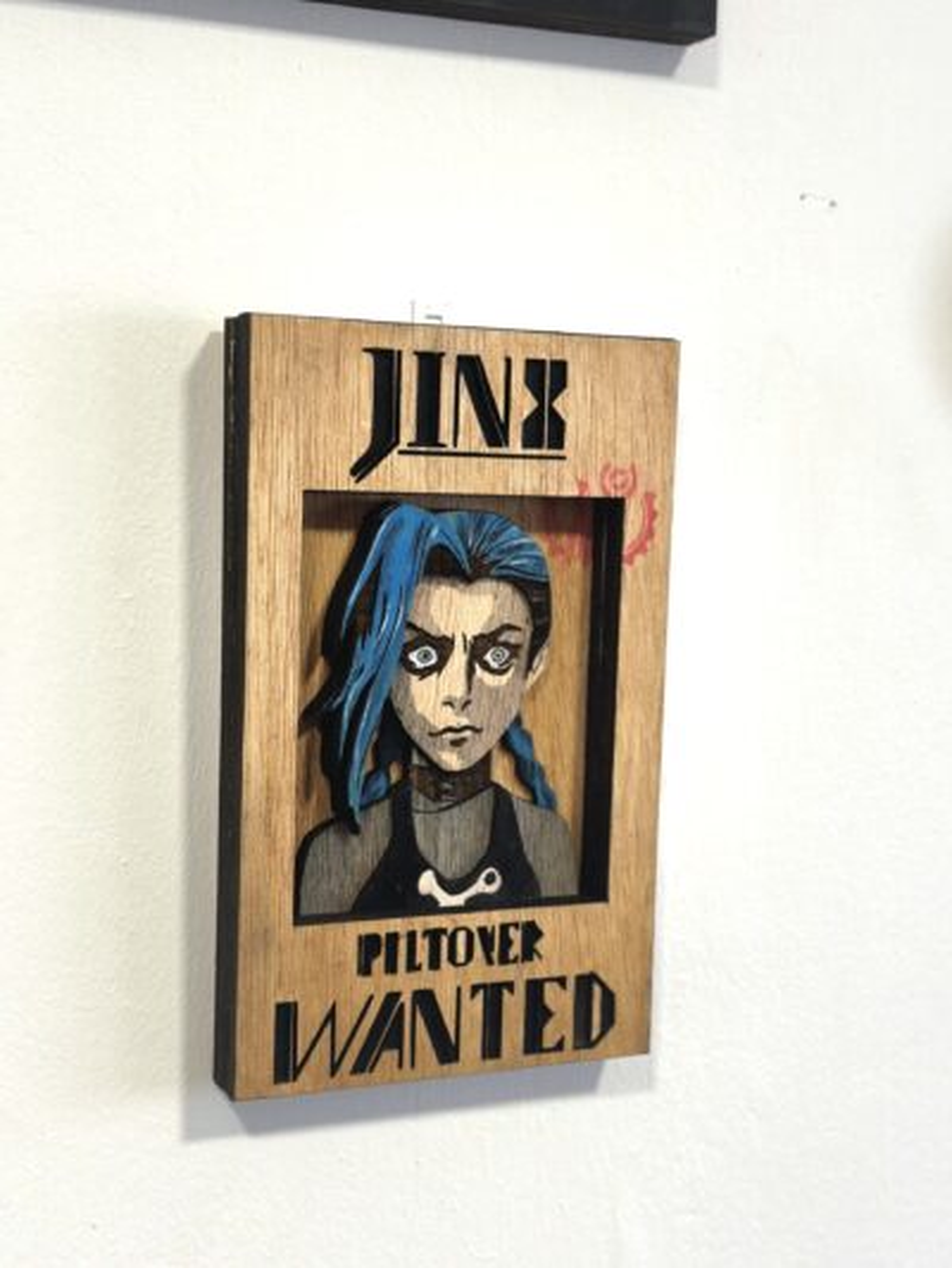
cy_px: 634
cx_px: 476
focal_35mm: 48
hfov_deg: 30.3
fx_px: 1759
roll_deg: -1.1
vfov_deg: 39.6
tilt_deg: -4.5
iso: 100
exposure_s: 1/100
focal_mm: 6.86
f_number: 1.78
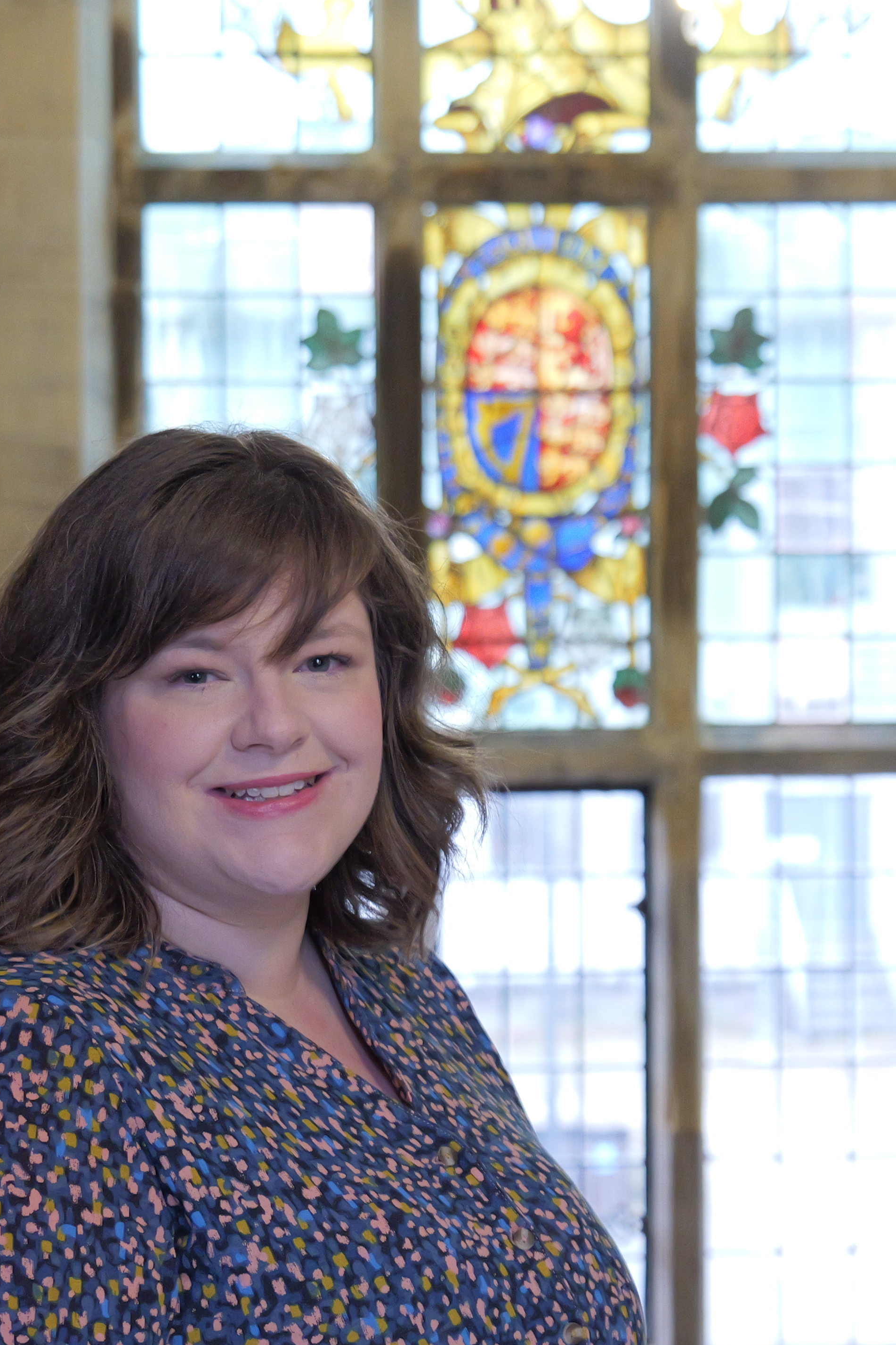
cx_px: 456
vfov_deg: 19.8
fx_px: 3845
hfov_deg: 13.3
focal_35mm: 103
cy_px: 666
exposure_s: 1/60
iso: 3200
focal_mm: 49
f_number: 5.2
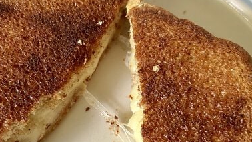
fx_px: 394
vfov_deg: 20.2
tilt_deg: -67.9
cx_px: 93
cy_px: 107
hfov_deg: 35.2
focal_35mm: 59
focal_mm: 5.7
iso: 320
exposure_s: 1/60
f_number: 1.5
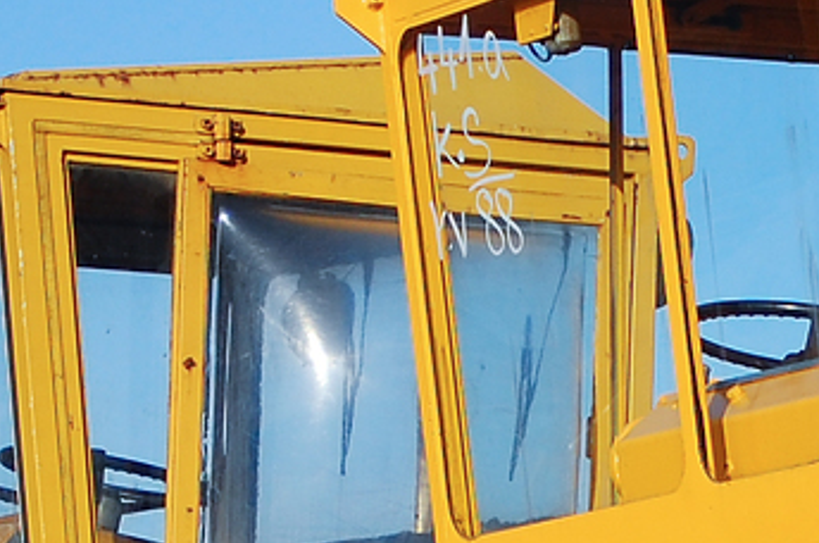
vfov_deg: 3.8
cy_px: 897
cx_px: 738
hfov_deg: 5.7
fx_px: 8179
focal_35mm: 360
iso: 200
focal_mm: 55
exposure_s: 1/400
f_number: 4
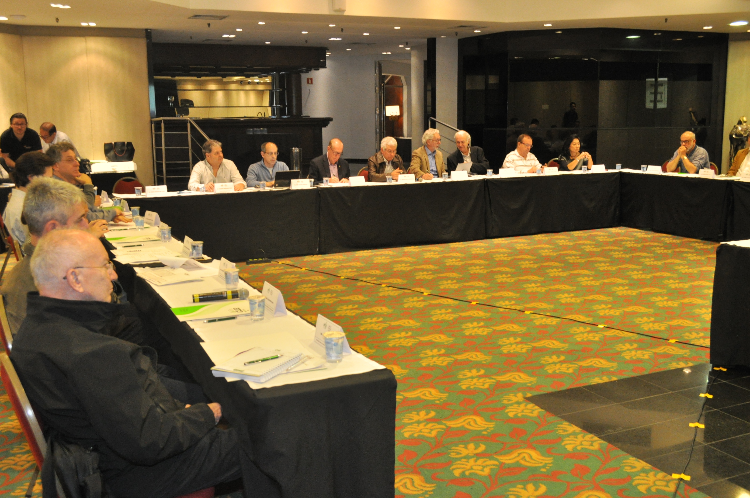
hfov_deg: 49.6
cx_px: 375
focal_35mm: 39
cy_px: 249
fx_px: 812
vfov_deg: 34.1
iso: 1600
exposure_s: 1/13
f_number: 7.1
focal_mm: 26
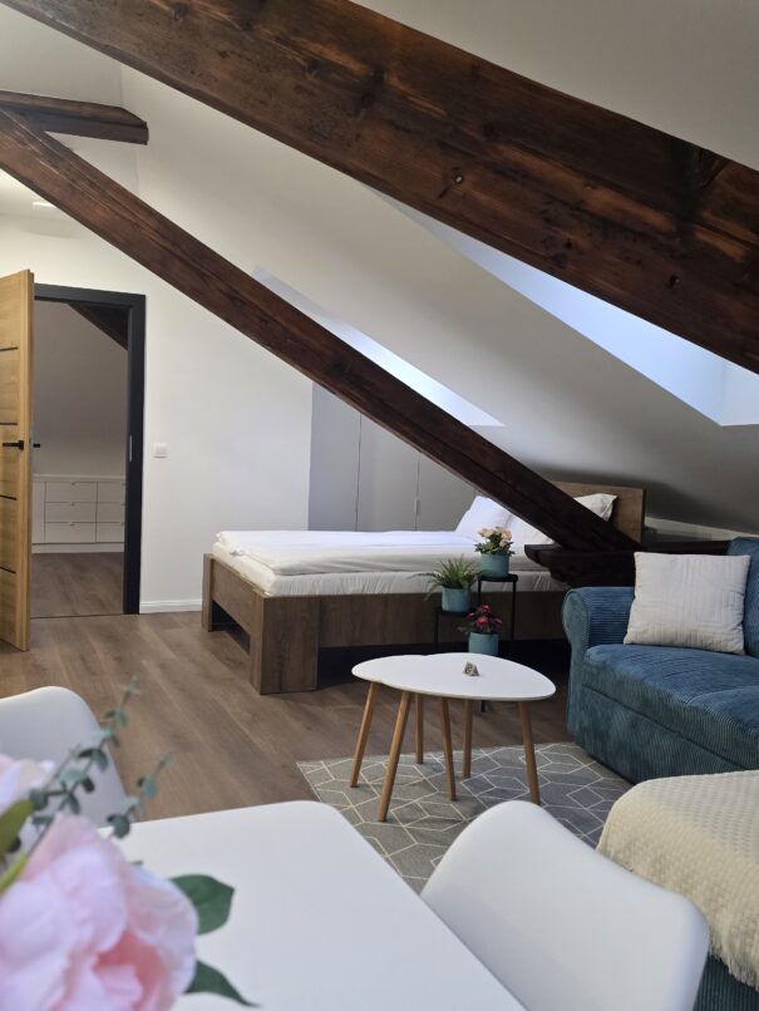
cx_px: 380
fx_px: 672
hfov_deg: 58.9
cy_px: 506
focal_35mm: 23
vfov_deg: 73.9
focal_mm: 6.3
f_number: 1.7
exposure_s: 1/100
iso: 400
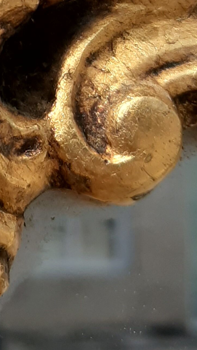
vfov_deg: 22.0
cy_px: -88
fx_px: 817
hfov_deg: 13.0
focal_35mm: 88
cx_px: -96
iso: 40
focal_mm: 3.93
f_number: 1.7
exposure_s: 1/2717
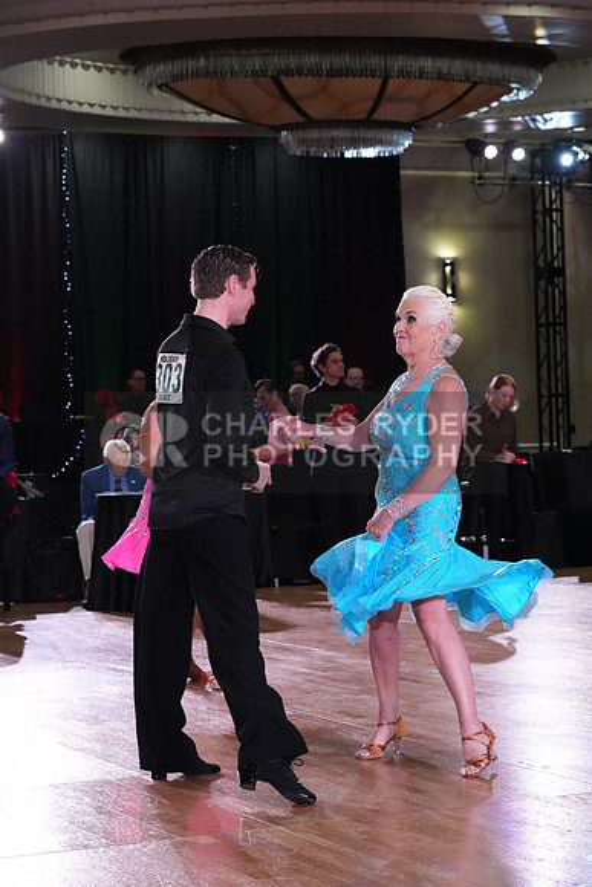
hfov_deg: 16.1
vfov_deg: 23.9
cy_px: 444
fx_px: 2095
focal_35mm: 85
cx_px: 296
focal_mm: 85
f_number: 7.1
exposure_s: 1/320
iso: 5000
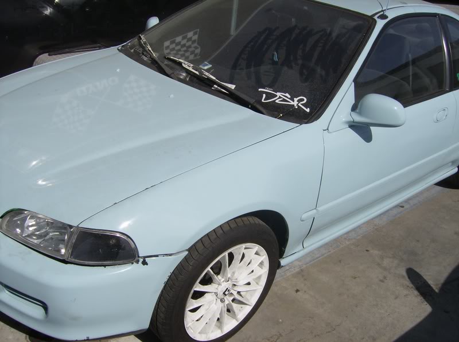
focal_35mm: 36
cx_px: 230
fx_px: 476
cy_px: 171
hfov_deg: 51.5
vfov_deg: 39.5
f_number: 4.7
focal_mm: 6
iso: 100
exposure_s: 1/2000
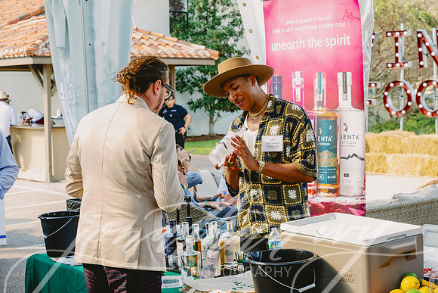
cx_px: 219
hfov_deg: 28.8
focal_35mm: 70
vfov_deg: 19.5
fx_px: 852
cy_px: 146
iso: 1000
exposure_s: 1/200
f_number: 7.1
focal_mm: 70
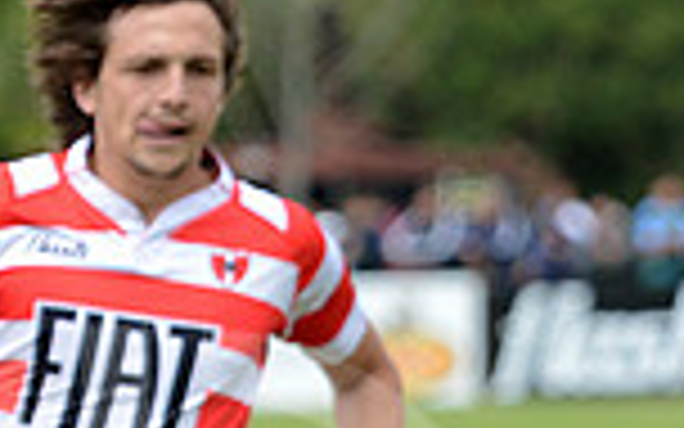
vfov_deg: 2.1
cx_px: 972
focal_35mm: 621
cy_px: 665
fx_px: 11576
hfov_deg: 3.4
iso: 400
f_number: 4
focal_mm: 160
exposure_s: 1/1250
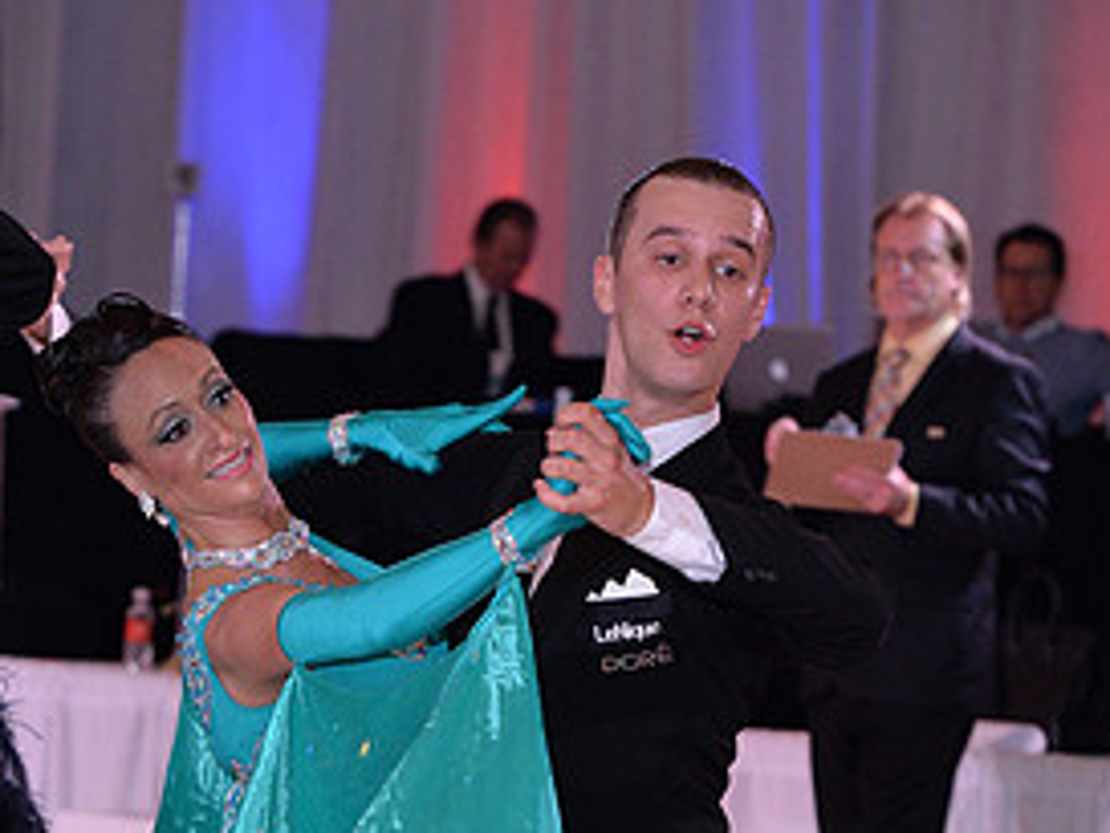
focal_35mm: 316
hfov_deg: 6.3
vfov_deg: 4.7
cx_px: 352
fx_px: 10137
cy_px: 1044
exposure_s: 1/250
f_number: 5.6
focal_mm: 155
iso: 2000
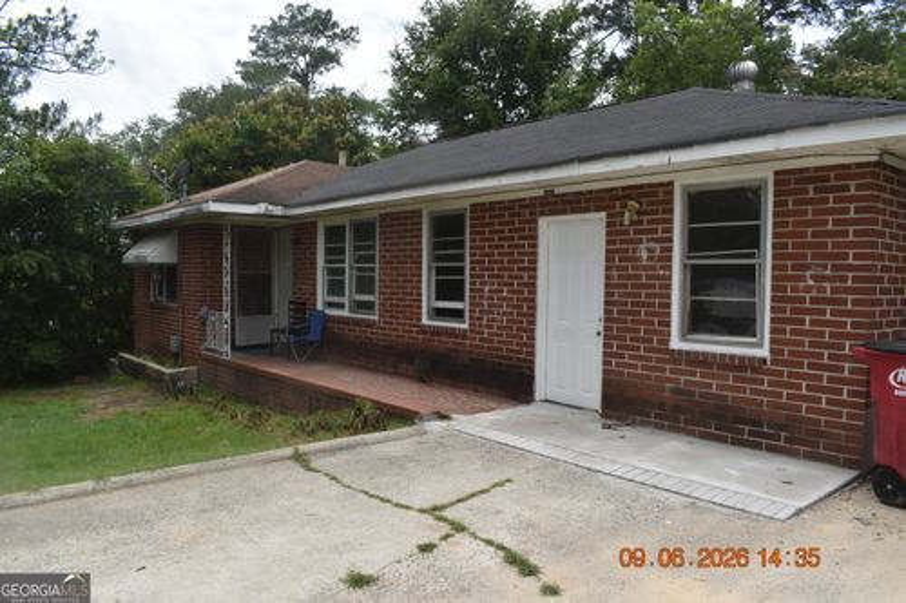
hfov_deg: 67.4
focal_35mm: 27
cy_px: 302
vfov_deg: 47.9
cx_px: 453
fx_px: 679
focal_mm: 18
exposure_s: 1/200
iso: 100
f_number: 9
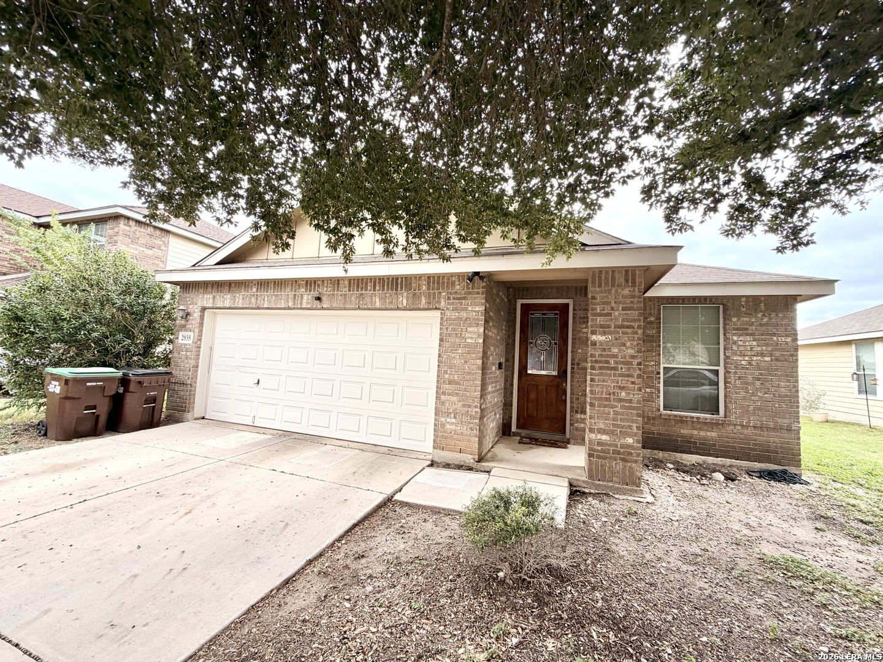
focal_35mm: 14
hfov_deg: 102.1
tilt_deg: +4.7
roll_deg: -3.0
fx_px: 357
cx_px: 442
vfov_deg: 85.7
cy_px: 331
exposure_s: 1/121
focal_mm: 2.22
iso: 50
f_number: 2.2
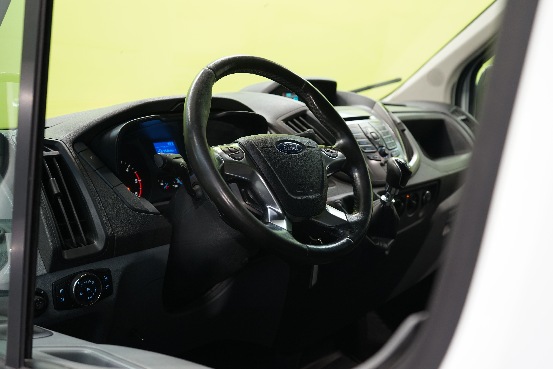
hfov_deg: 47.4
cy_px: 184
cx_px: 276
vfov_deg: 32.6
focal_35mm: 41
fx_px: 630
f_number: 4.5
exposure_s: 1/25
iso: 640
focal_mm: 41
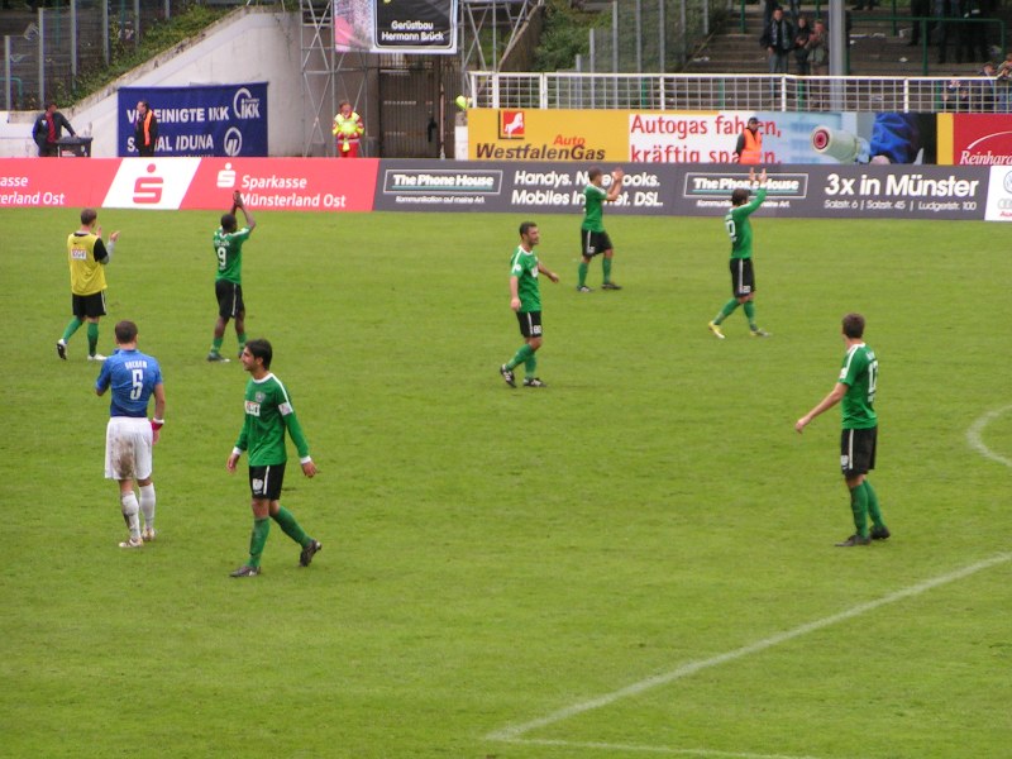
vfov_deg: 8.2
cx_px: 506
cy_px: 380
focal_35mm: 180
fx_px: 5262
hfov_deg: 11.0
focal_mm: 27.5
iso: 125
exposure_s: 1/200
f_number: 3.5
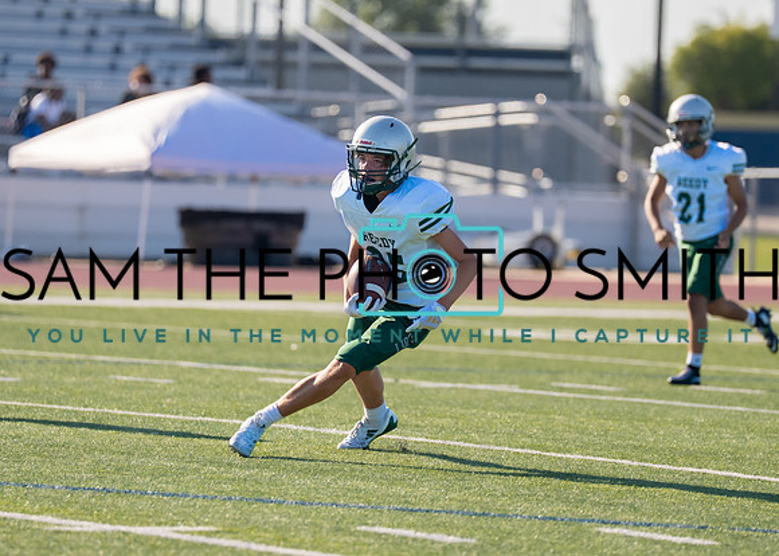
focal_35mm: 340
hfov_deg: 5.9
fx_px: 7521
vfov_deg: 4.2
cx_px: 458
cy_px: 270
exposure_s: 1/5000
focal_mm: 200
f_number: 2.8
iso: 250
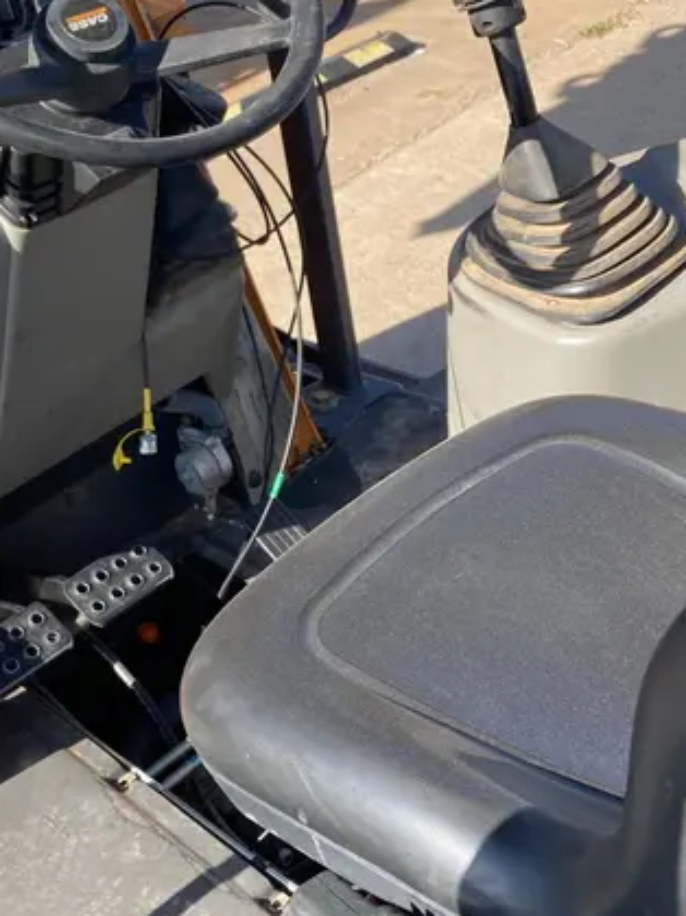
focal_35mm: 49
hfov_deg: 29.6
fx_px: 1295
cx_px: 262
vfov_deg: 38.9
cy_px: 491
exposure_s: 1/585
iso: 20
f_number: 1.8
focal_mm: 3.99
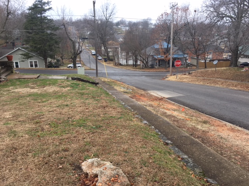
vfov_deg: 48.2
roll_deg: +0.3
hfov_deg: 61.7
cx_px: 124
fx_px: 209
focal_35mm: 29
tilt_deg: -14.5
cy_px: 93
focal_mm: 4.15
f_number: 2.2
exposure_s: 1/60
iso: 32
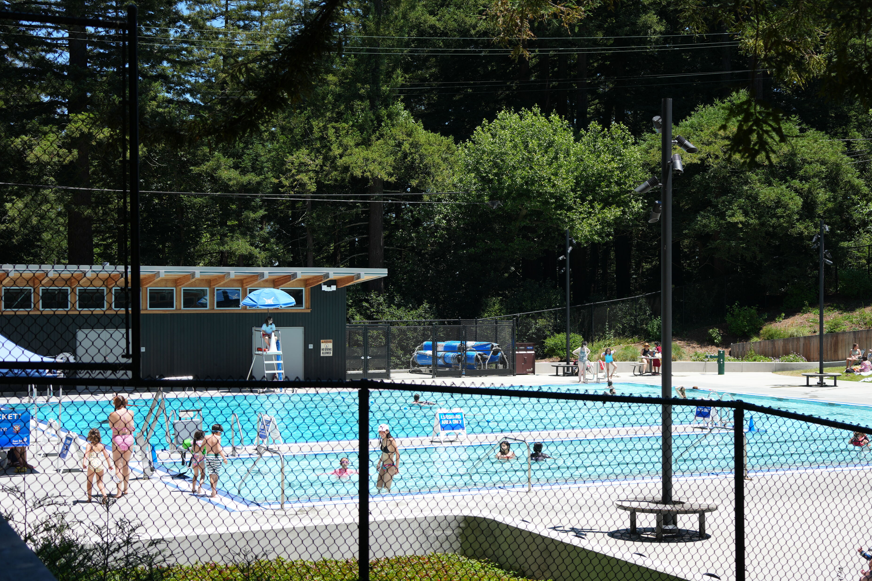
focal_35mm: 58
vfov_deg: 23.4
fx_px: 1405
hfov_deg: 34.5
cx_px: 458
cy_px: 309
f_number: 5
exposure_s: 1/320
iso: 100
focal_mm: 50
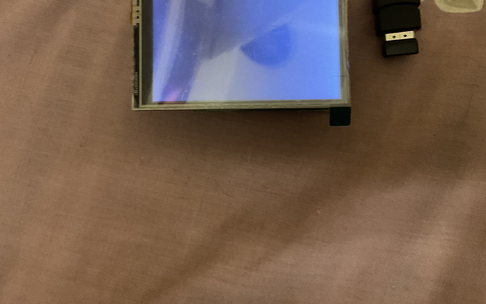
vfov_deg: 34.1
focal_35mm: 37
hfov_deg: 52.7
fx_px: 490
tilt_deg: -76.6
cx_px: 236
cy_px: 96
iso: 500
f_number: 1.8
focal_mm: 3
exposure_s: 1/30
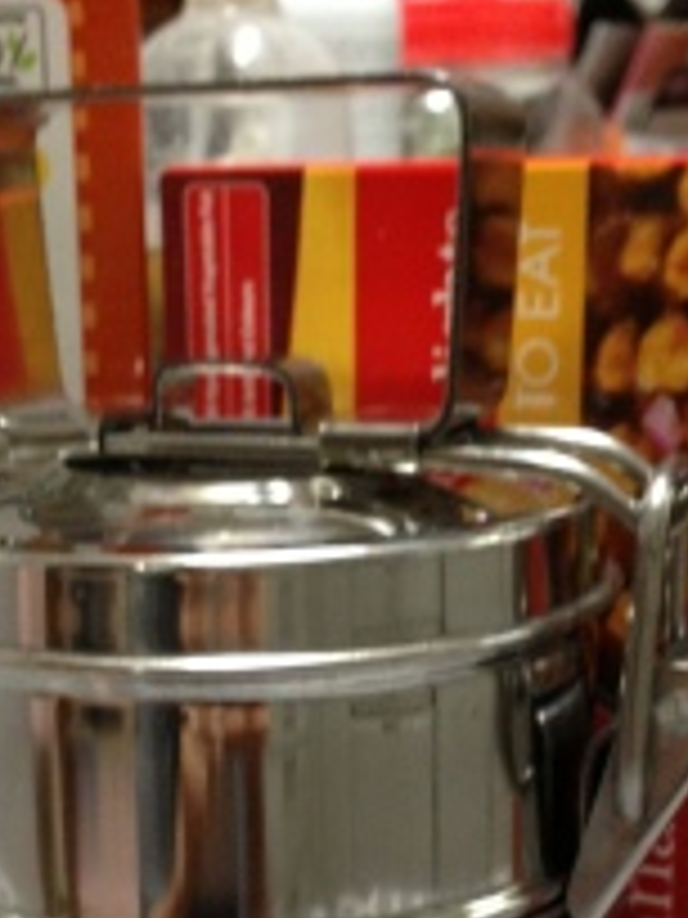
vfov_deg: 23.7
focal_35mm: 81
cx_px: 277
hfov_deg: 18.2
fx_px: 2147
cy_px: 770
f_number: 2.4
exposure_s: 1/20
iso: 200
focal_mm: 4.13
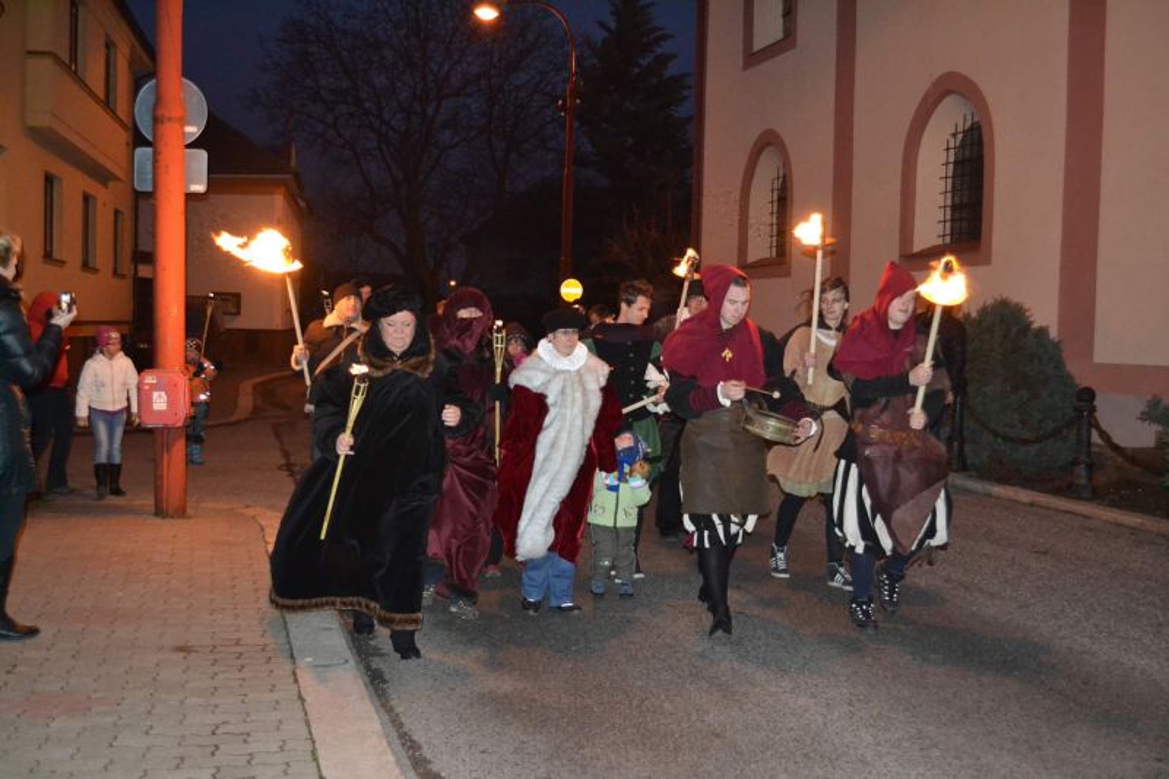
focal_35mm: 39
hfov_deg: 49.6
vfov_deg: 34.2
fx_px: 1266
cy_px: 390
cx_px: 584
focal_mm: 26
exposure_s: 1/60
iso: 3200
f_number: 4.2
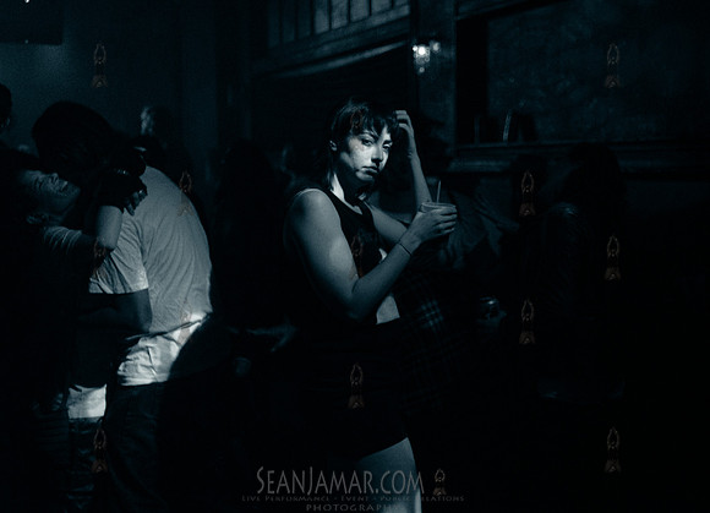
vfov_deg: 31.0
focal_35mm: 46
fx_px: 924
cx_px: 475
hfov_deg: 41.5
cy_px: 216
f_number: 2
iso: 4000
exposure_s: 1/200
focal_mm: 35
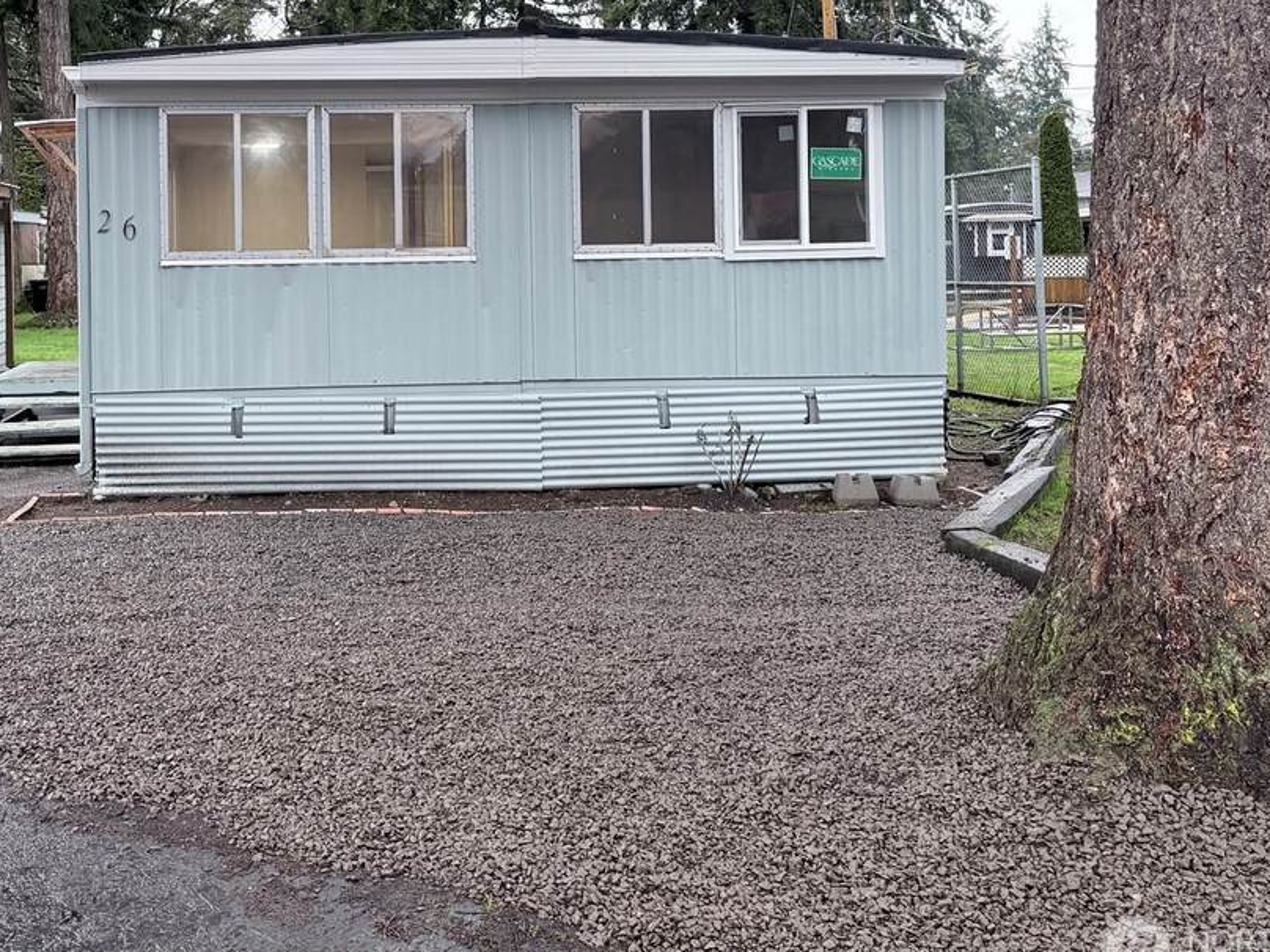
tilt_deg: -0.2
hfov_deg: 48.2
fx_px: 1394
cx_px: 423
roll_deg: +2.4
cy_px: 247
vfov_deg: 36.9
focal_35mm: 38
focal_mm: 6.76
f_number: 1.78
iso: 200
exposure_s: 1/185
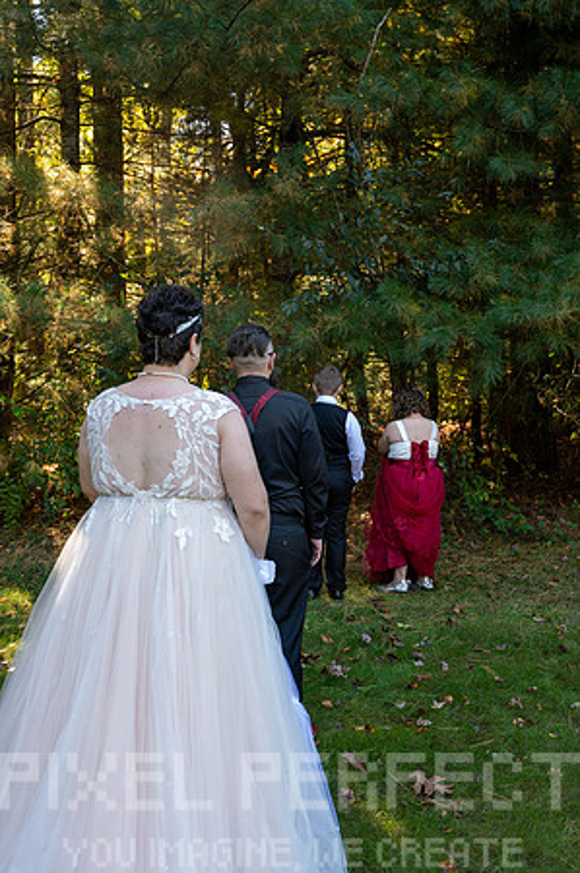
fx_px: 1066
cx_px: 290
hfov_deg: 30.4
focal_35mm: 44
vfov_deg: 44.5
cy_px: 436
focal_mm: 44
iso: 800
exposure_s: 1/200
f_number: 4.5
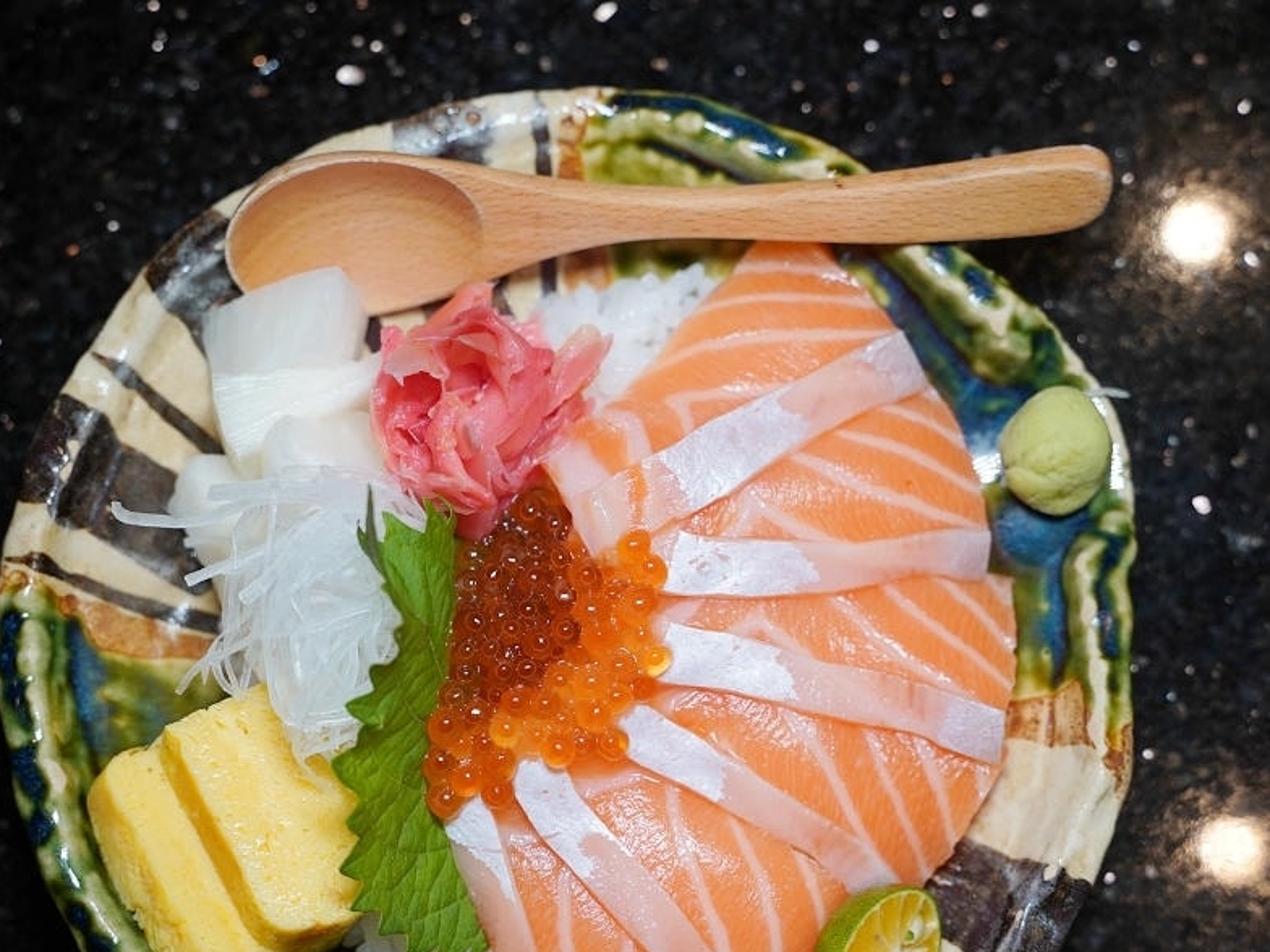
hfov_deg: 36.1
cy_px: 635
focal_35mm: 53
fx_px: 1944
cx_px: 536
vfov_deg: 27.4
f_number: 4
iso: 250
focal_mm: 36
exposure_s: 1/60
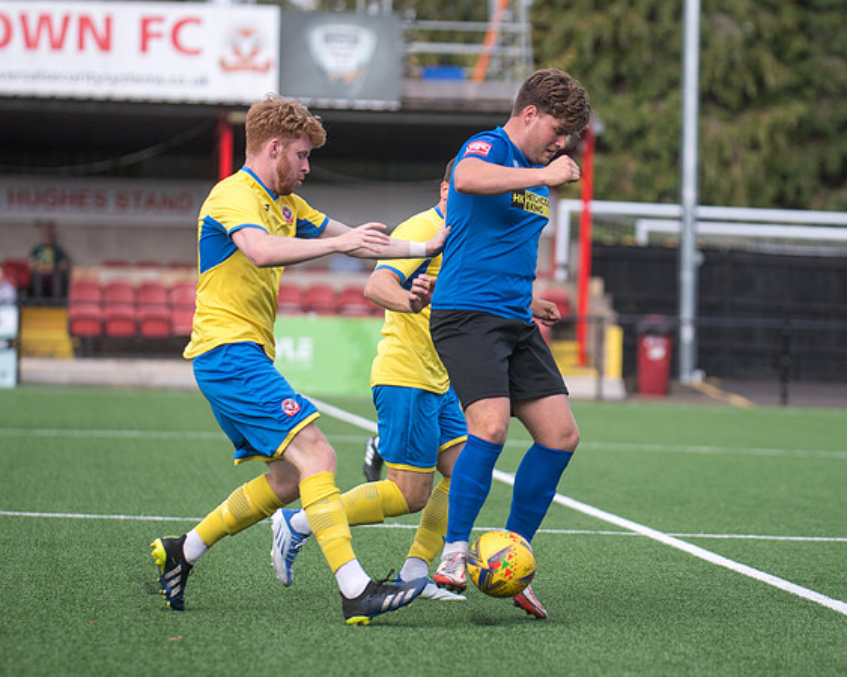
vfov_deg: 7.2
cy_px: 304
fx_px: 5347
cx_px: 509
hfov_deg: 9.1
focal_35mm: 213
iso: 800
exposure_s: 1/1250
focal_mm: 160
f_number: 2.8
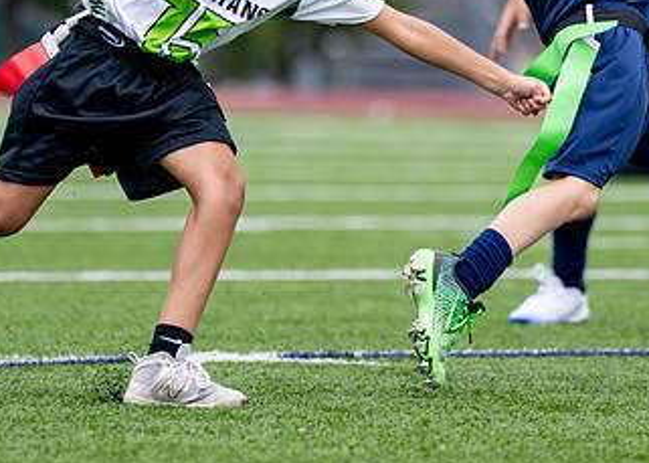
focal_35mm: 435
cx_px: 332
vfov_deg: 3.3
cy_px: 39
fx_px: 8015
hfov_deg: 4.6
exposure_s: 1/1600
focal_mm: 170
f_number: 2.8
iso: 125
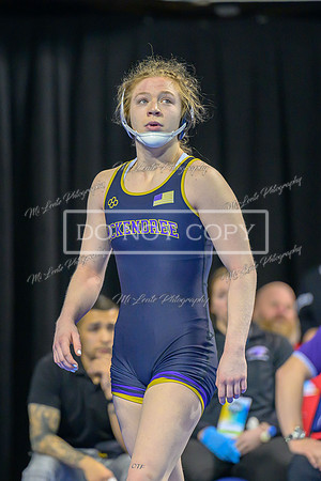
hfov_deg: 3.7
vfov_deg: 5.5
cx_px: 143
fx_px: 5007
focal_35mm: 374
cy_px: 234
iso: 2500
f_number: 2.8
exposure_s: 1/800
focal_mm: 200
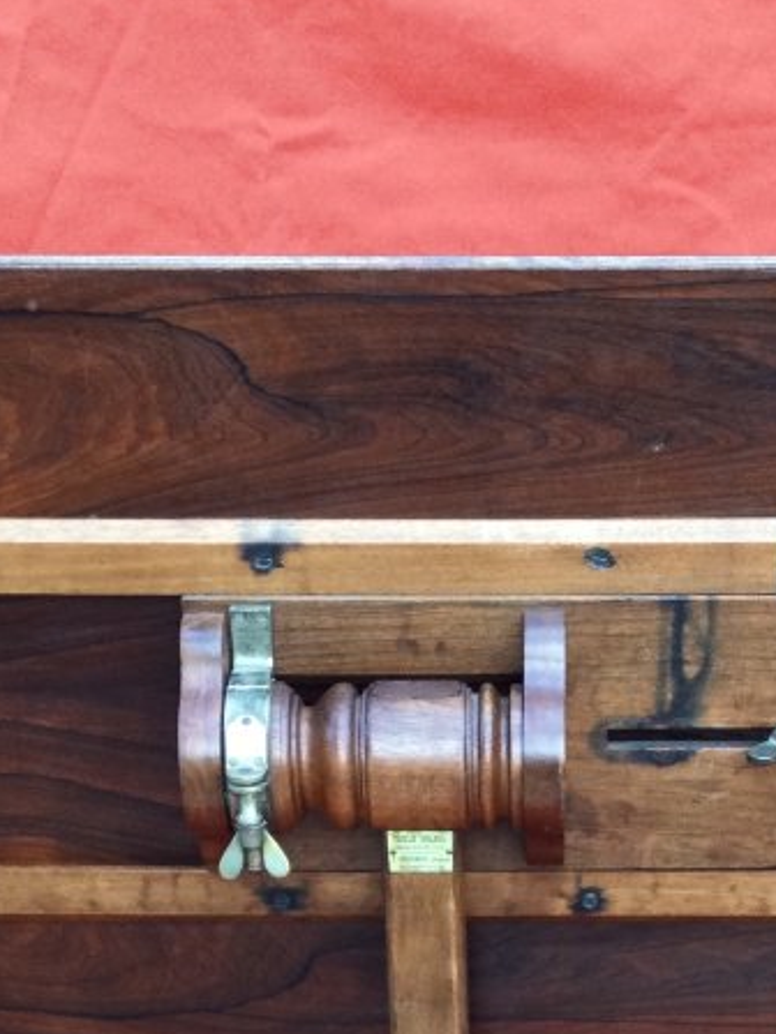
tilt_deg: -28.9
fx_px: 2481
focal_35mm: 83
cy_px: 1253
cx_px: 550
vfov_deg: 21.8
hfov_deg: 17.7
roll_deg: +2.0
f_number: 2.4
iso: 40
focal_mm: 3.3
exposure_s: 1/33
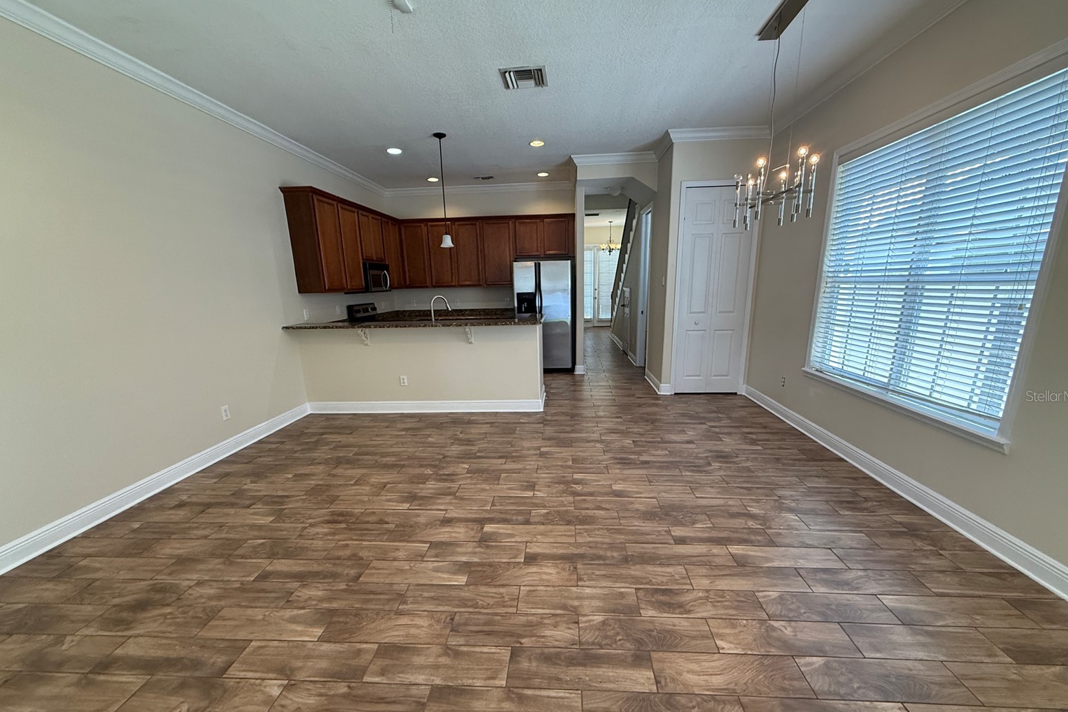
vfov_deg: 77.0
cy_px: 396
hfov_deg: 100.4
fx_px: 445
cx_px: 541
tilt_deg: -13.9
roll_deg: +1.2
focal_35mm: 15
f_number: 2.2
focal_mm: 2.22
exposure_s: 1/120
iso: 250
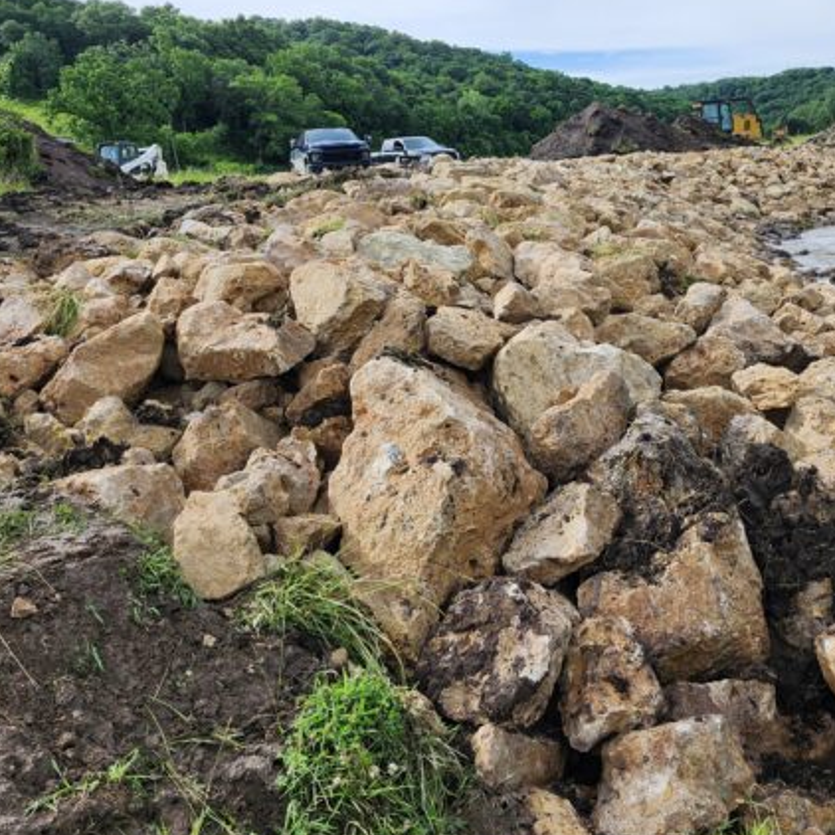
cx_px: 594
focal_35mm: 37
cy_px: 291
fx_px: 1010
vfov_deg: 44.4
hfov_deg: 43.9
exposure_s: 1/1663
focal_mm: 5.54
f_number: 1.8
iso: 25
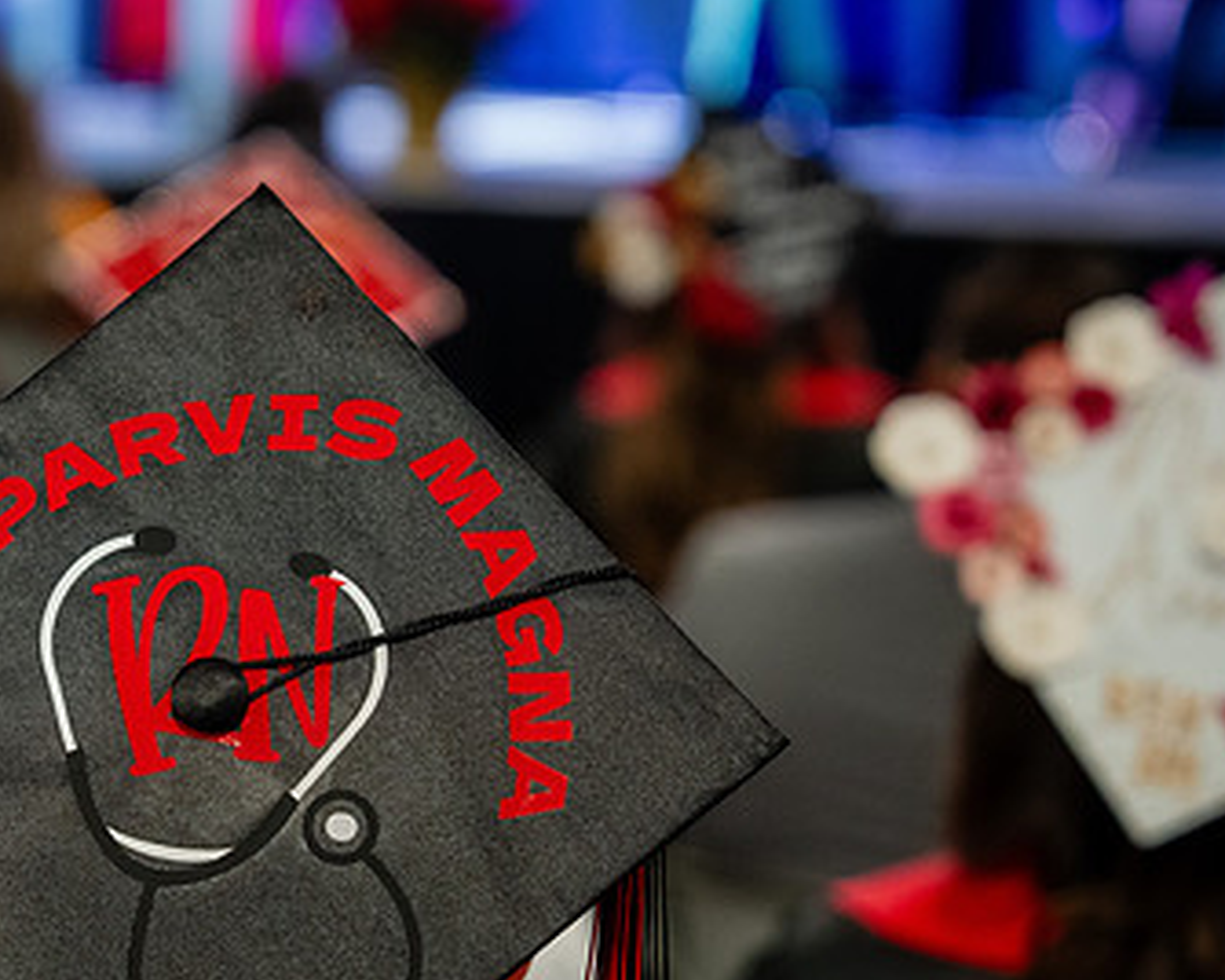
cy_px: 636
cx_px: 268
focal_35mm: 135
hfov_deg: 14.2
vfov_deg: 11.4
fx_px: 4894
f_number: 2.8
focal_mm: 70
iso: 3200
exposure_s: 1/160
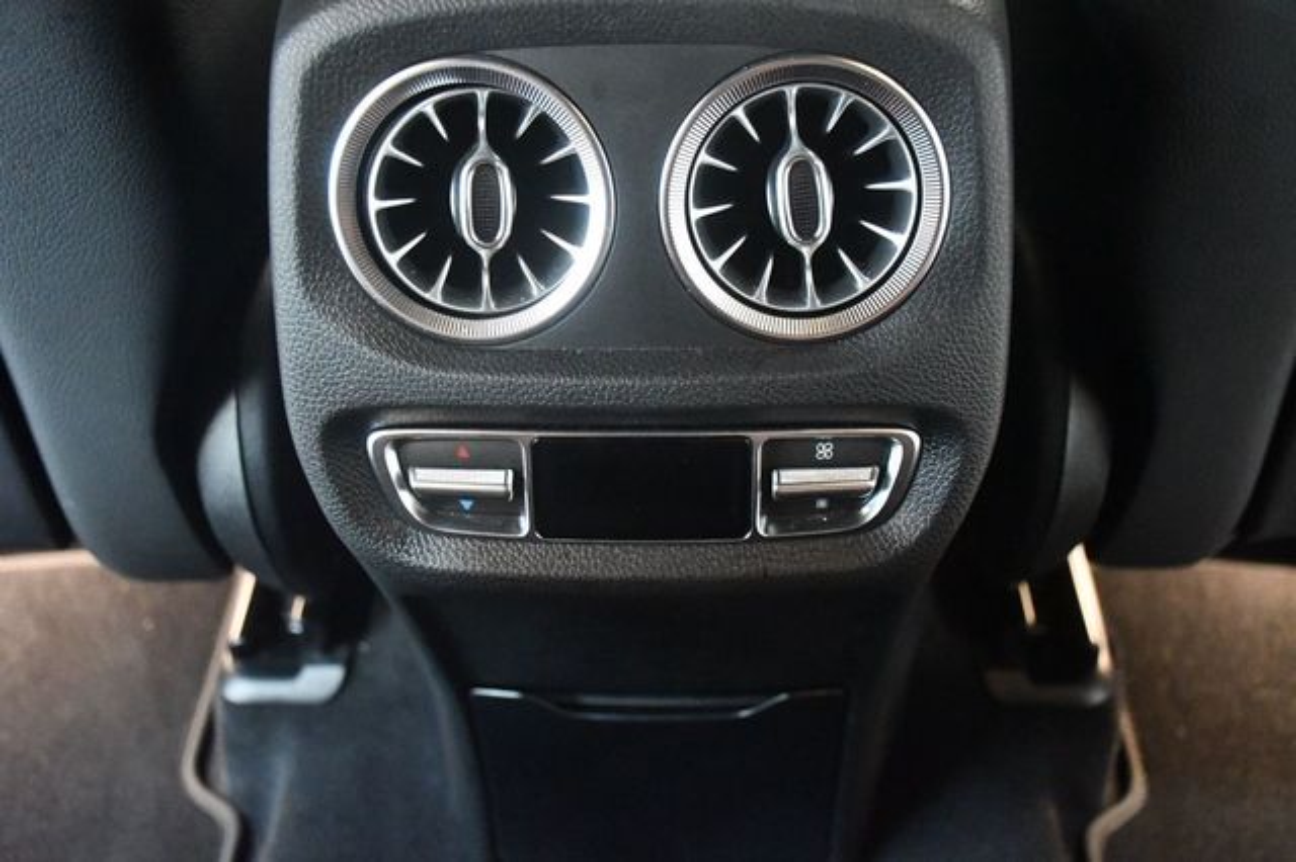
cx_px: 648
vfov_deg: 34.2
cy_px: 431
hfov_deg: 49.6
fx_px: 1403
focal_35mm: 39
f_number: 3.8
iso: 12800
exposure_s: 1/40
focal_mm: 26
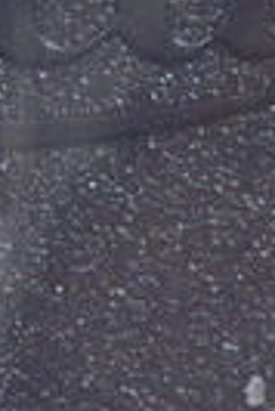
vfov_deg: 4.4
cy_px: 80
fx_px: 5360
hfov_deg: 2.9
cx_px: -34
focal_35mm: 469
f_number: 4.2
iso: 280
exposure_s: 1/60
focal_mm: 9
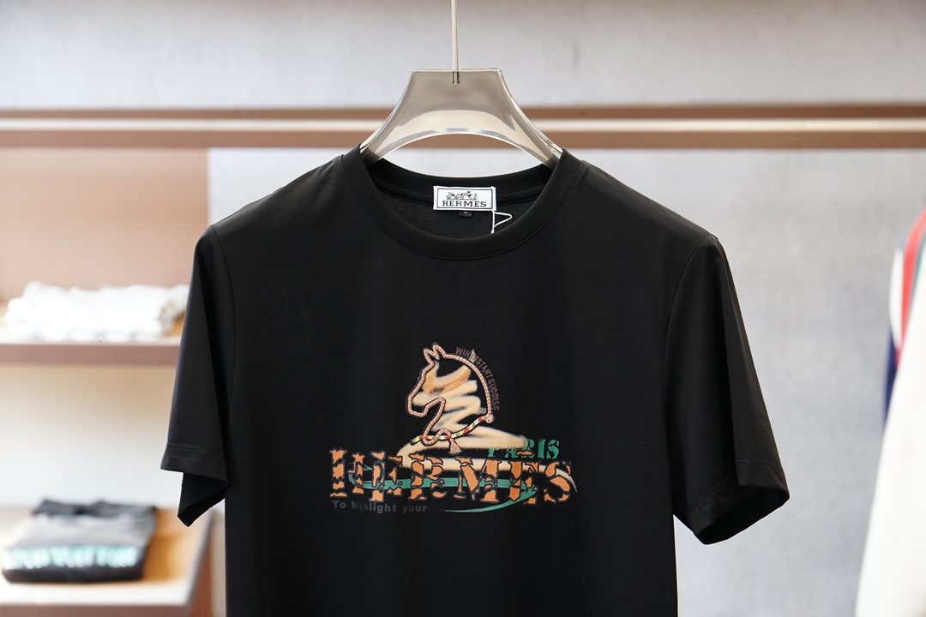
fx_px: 2315
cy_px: 308
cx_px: 463
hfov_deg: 22.6
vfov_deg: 15.2
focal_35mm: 90
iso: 500
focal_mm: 60
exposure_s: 1/125
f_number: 4
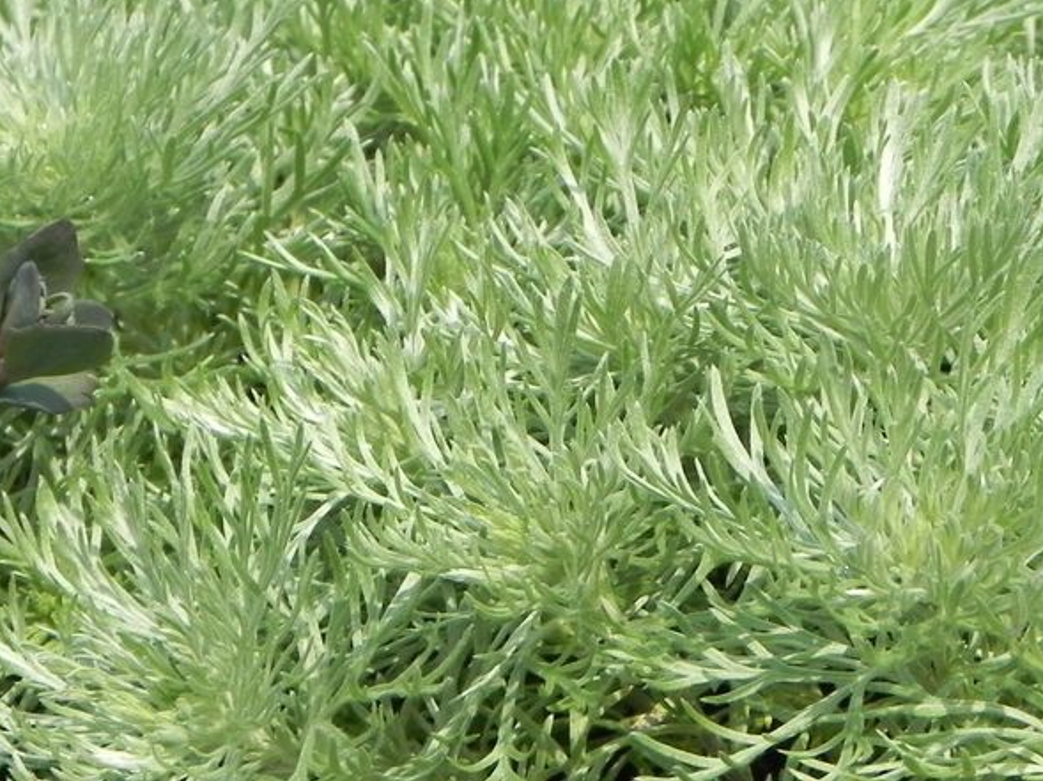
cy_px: 498
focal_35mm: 261
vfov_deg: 5.7
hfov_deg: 7.6
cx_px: 389
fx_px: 7859
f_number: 5.6
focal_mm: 25.7
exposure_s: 1/640
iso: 160
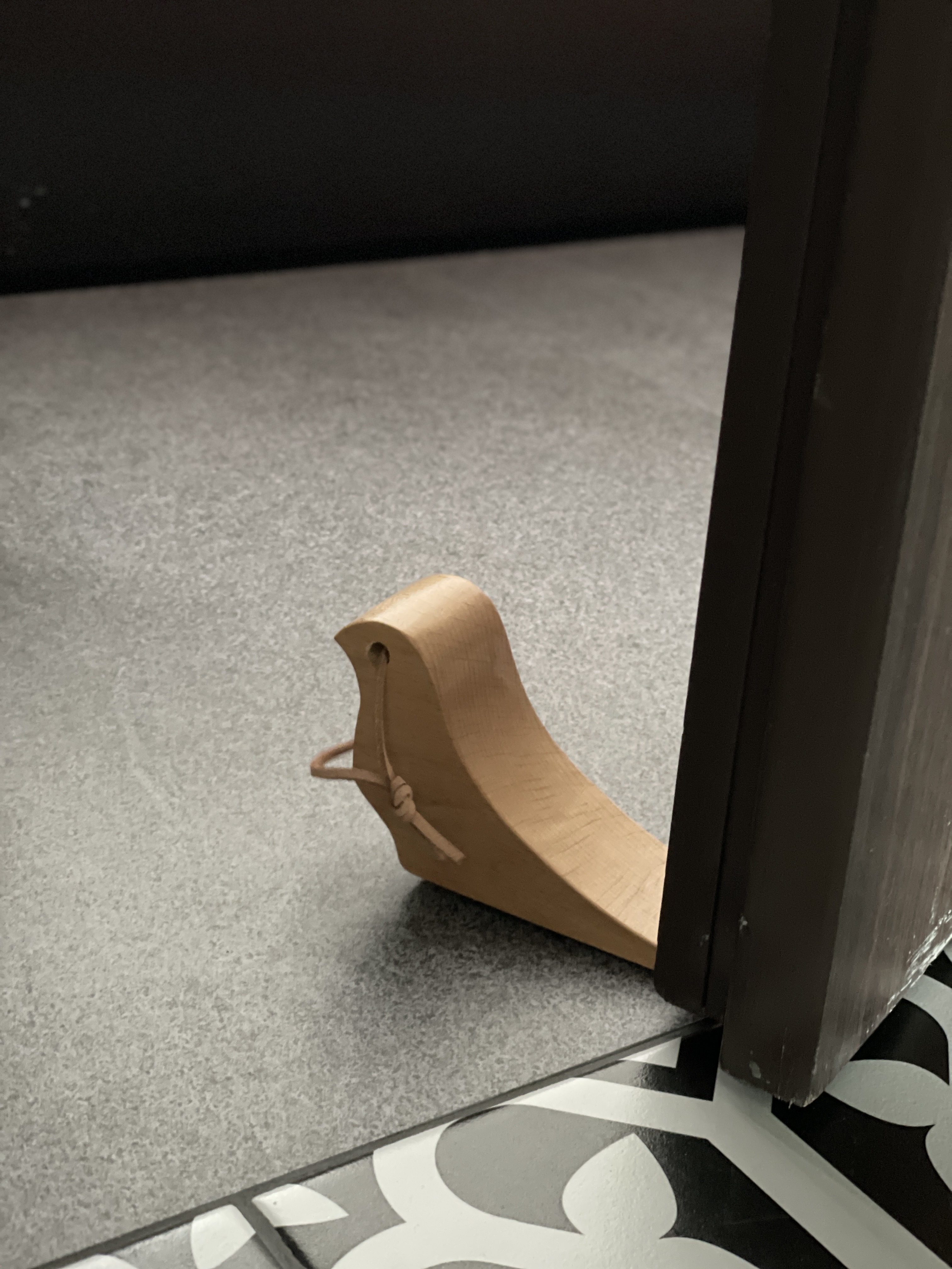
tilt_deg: -24.6
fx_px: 1907
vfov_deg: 36.8
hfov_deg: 28.0
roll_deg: -2.9
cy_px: 634
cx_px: 476
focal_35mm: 52
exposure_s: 1/15
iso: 500
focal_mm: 6
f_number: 2
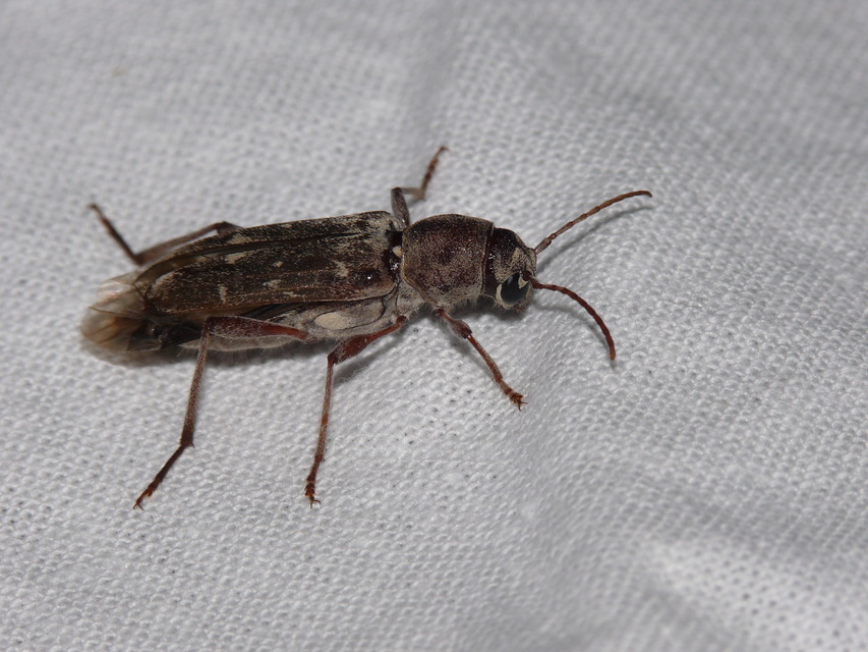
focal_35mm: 355
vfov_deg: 4.2
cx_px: 434
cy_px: 326
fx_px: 8903
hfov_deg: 5.6
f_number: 11
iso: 100
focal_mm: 75
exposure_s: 1/640
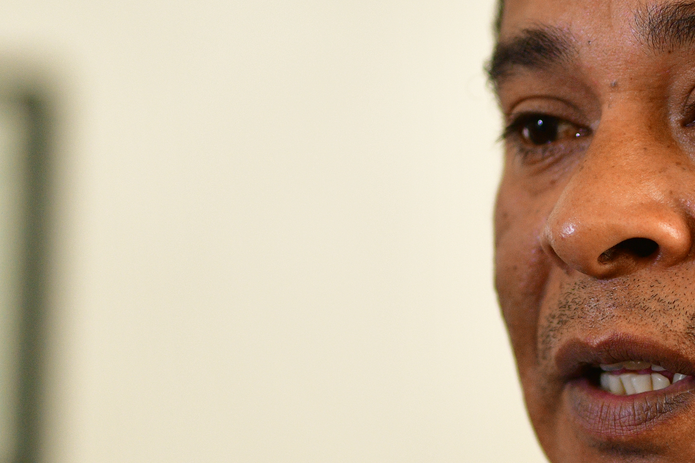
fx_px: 2915
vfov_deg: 9.1
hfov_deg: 13.3
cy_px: 402
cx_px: 757
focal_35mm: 151
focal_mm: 50
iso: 1600
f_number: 2
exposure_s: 1/2000
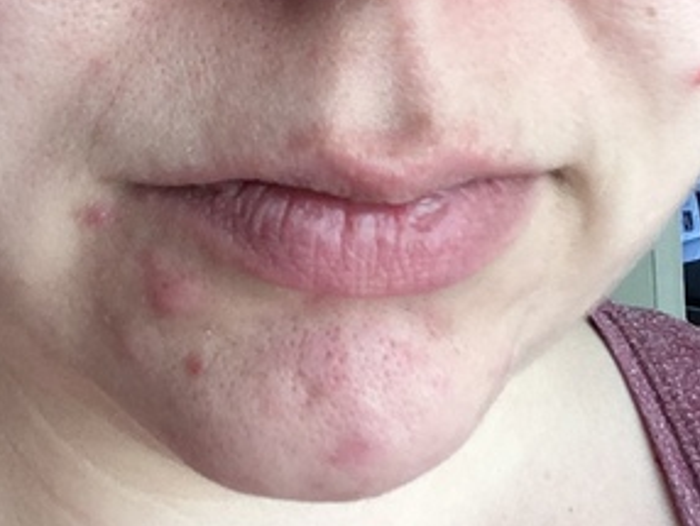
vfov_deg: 22.4
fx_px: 1316
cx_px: 250
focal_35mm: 65
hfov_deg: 29.6
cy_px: 142
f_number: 2.4
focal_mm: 2.15
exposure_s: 1/100
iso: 64
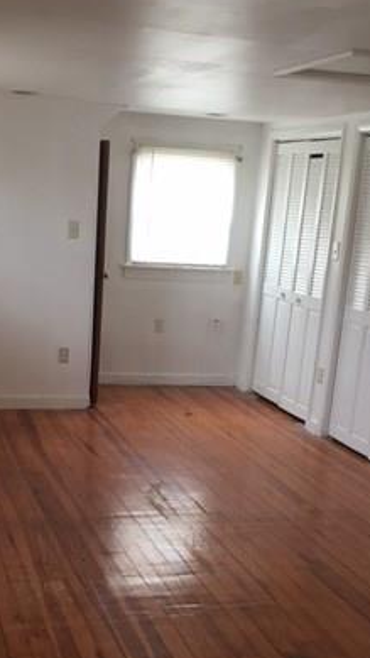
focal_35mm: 52
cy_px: 494
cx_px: 125
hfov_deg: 23.0
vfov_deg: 38.8
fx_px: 906
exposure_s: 1/30
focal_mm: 4.15
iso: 64
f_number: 2.2
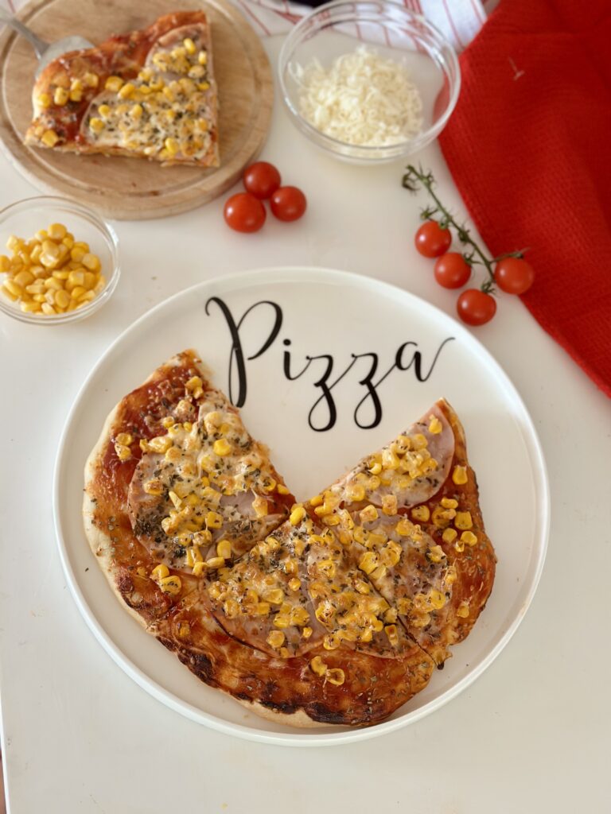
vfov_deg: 39.7
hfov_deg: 30.3
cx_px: 306
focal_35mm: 48
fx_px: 1130
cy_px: 407
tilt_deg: -65.8
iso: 250
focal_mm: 6.86
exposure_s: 1/60
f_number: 1.78
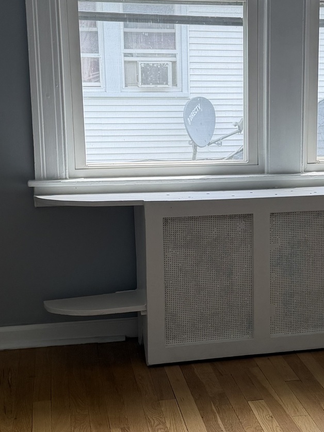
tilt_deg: -11.7
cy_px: 231
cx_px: 264
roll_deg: +0.1
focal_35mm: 66
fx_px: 824
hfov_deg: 21.9
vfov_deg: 29.4
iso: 80
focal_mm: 6.76
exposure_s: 1/532
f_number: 1.78
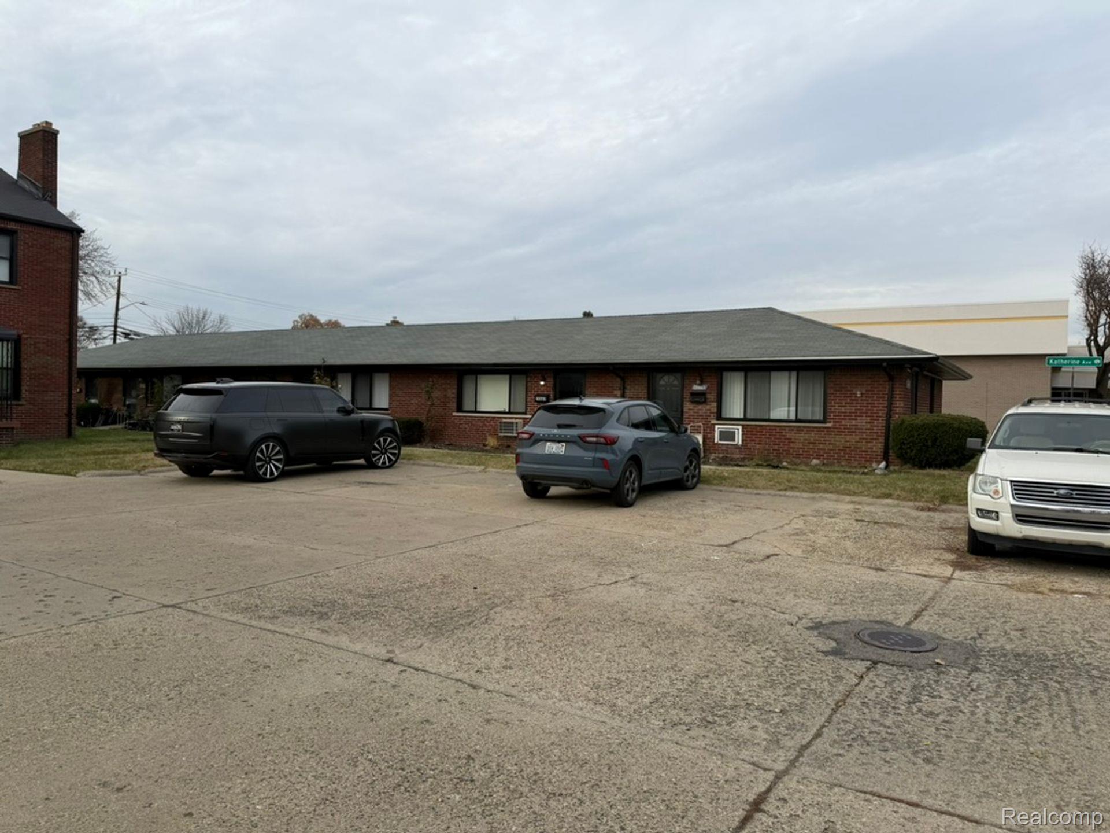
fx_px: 770
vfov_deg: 56.8
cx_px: 555
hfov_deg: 71.6
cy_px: 416
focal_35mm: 24
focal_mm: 6.76
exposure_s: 1/1949
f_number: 1.78
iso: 80
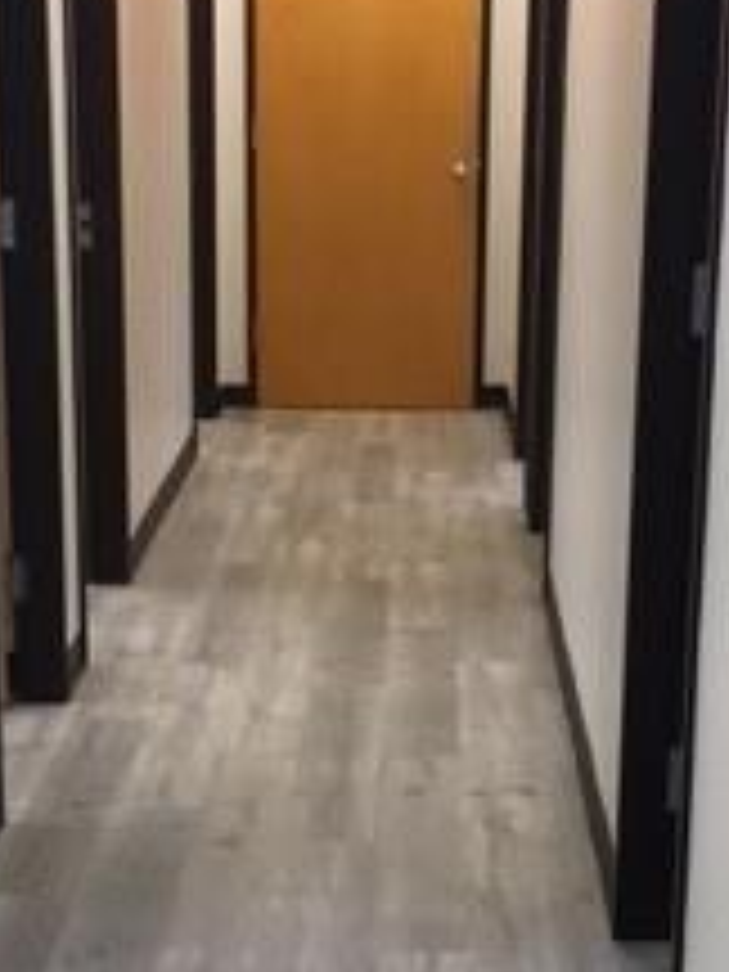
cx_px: 302
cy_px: 796
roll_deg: +0.4
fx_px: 2415
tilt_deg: -15.7
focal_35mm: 86
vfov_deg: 22.4
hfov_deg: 17.2
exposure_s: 1/30
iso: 32
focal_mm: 4.15
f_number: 2.2
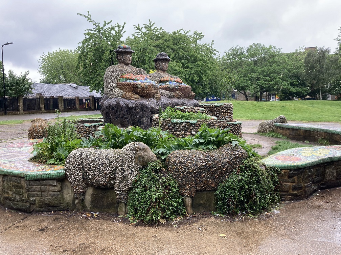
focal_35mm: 28
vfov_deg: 49.7
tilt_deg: -5.0
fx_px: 276
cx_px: 170
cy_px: 128
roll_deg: -0.5
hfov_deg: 63.4
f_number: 1.8
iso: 20
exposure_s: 1/163
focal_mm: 3.99
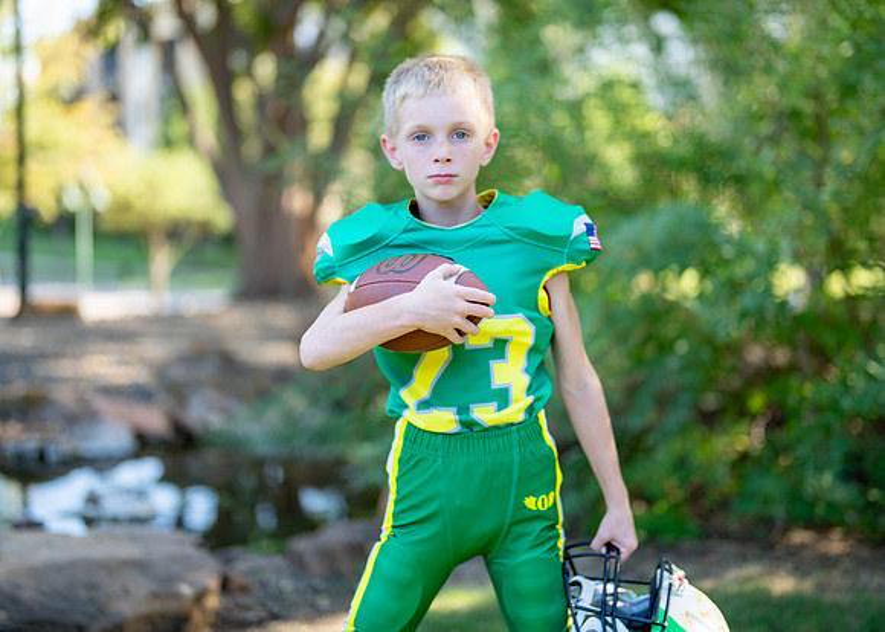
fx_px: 1458
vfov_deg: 24.4
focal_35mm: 58
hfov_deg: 33.8
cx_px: 465
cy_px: 285
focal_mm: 50
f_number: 1.2
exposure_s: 1/1000
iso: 100
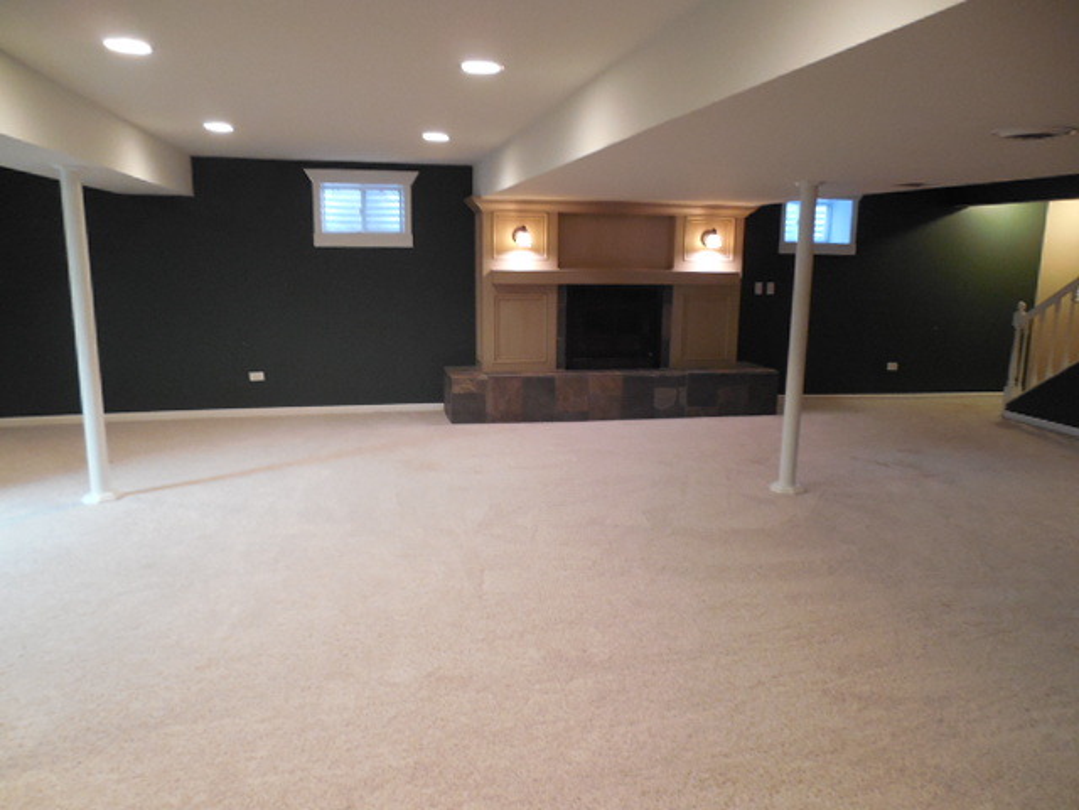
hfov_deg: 69.4
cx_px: 540
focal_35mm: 25
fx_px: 779
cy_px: 405
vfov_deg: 54.9
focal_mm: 4.5
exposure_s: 1/10
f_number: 3.3
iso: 400
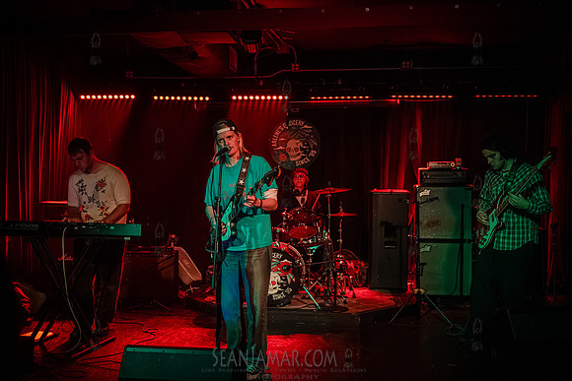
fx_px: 562
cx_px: 286
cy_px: 190
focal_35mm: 35
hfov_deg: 54.0
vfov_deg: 37.5
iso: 16000
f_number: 3.2
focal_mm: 35
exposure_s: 1/250
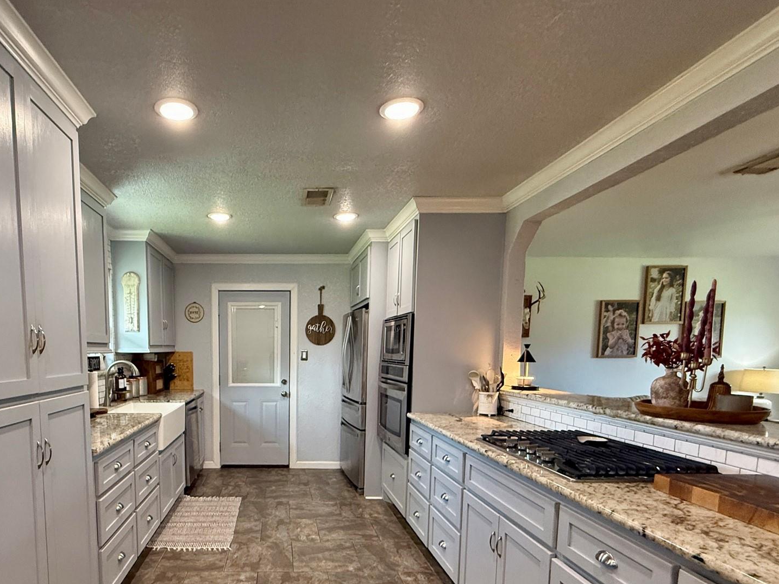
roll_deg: -0.3
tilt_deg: -6.1
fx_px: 450
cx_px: 280
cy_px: 398
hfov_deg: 79.9
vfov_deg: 64.0
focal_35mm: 20
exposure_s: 1/120
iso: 500
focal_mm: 2.22
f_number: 2.2
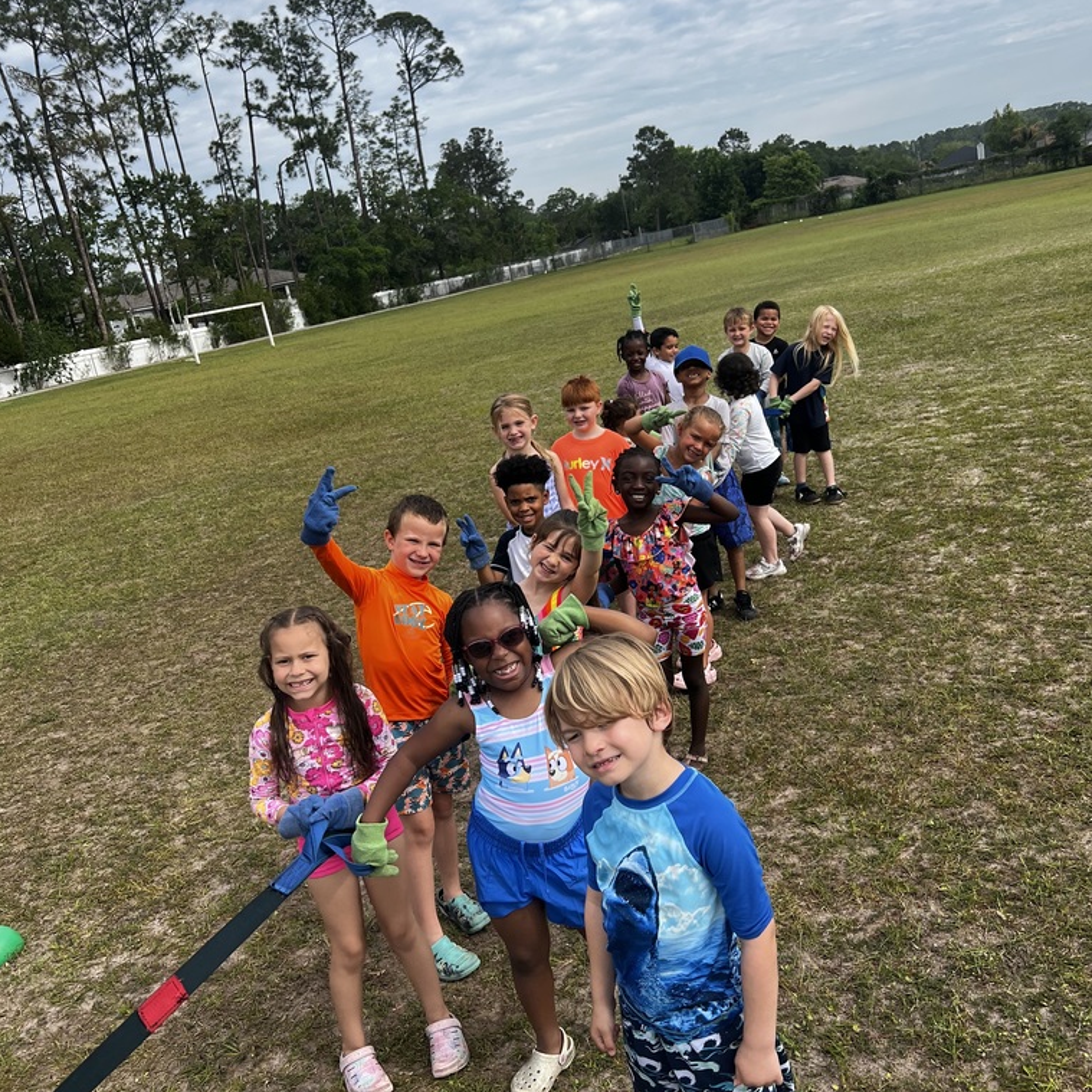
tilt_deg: -13.9
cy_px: 541
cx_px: 550
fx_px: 1106
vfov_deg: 52.5
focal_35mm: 31
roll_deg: +12.7
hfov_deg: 52.5
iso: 50
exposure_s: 1/2695
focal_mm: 5.7
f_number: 1.5
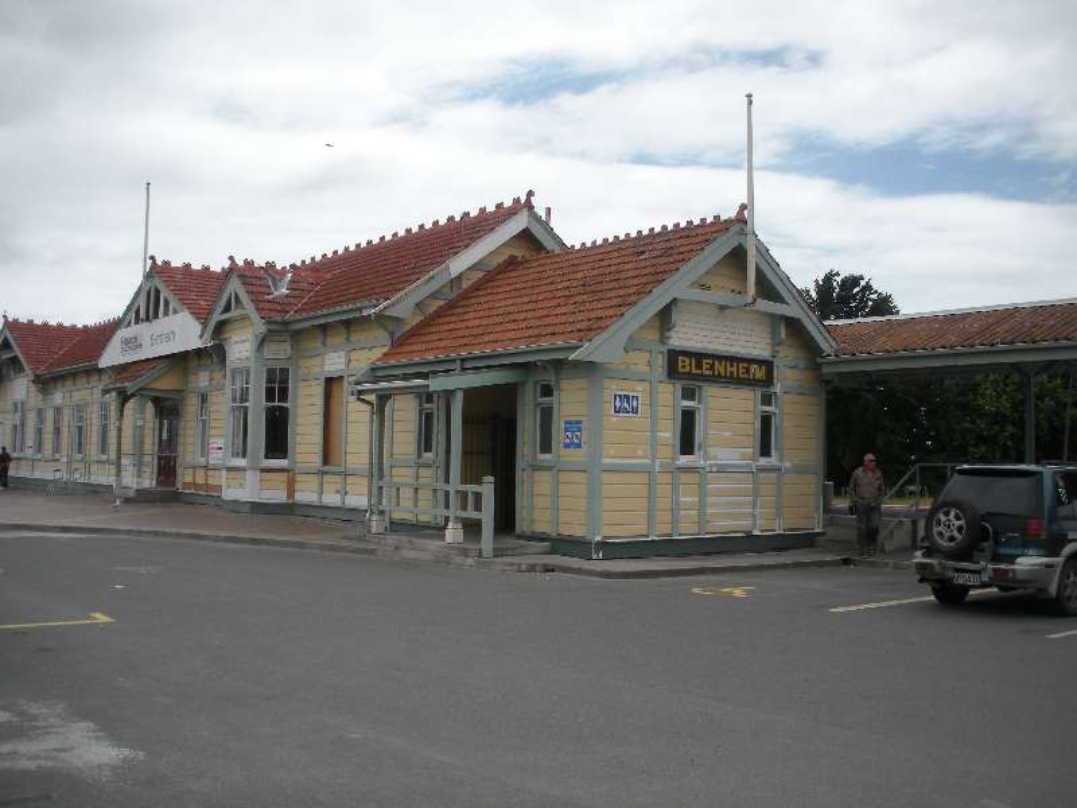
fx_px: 1089
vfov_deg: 40.7
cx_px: 538
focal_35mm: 35
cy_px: 404
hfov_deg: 52.6
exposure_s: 1/1174
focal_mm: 6.3
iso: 64
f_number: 3.5
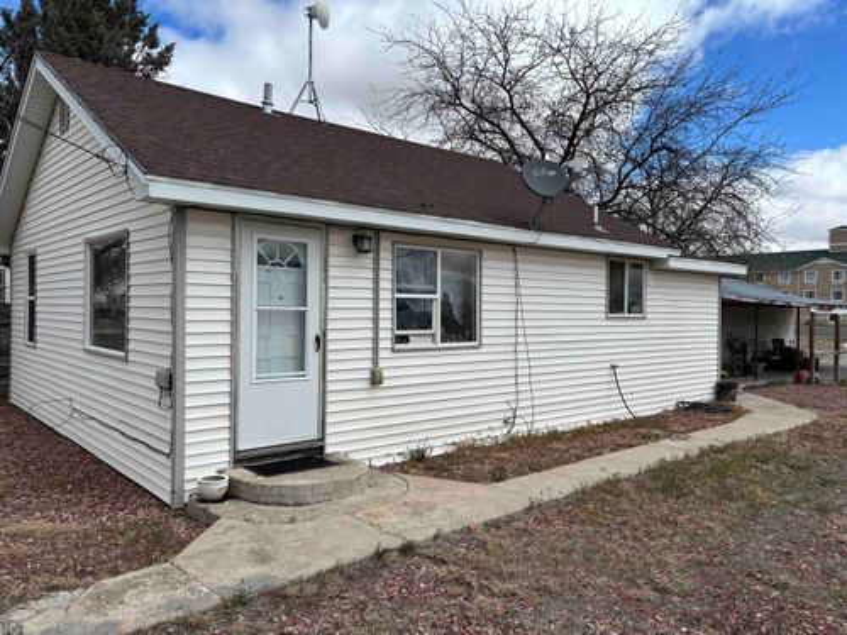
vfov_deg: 53.1
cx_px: 424
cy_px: 318
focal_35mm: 26
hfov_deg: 67.3
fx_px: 636
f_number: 1.6
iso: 50
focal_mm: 5.96
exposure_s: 1/4854
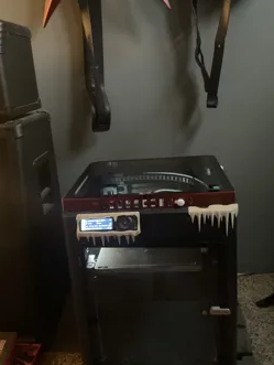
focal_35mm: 35
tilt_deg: -16.4
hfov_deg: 40.7
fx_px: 369
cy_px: 180
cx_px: 128
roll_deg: +2.8
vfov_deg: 52.6
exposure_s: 1/15
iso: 640
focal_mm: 3
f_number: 1.8
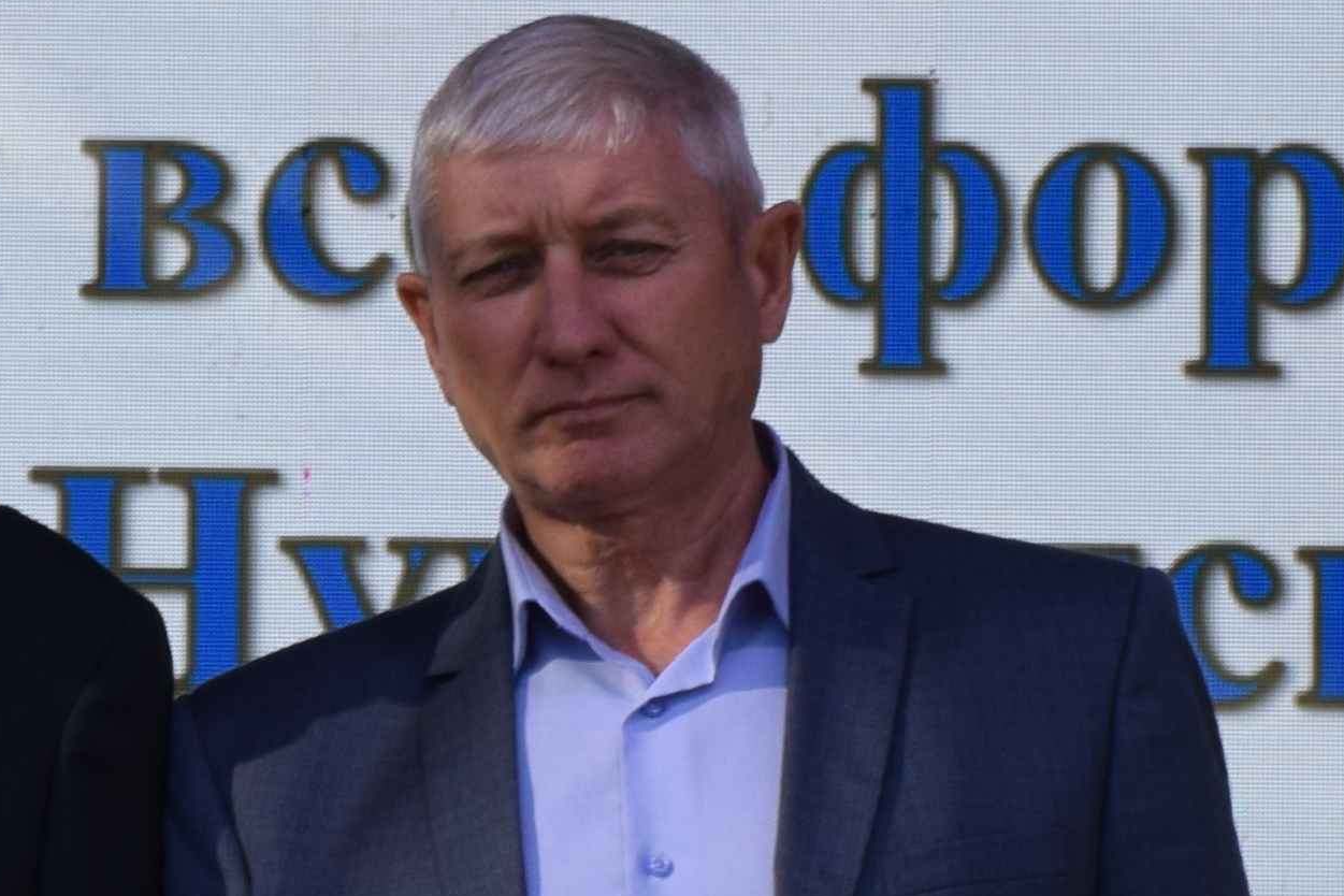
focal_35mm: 403
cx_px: -677
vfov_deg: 3.4
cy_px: 920
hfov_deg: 5.1
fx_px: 15044
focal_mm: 56
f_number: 8
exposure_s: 1/250
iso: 200
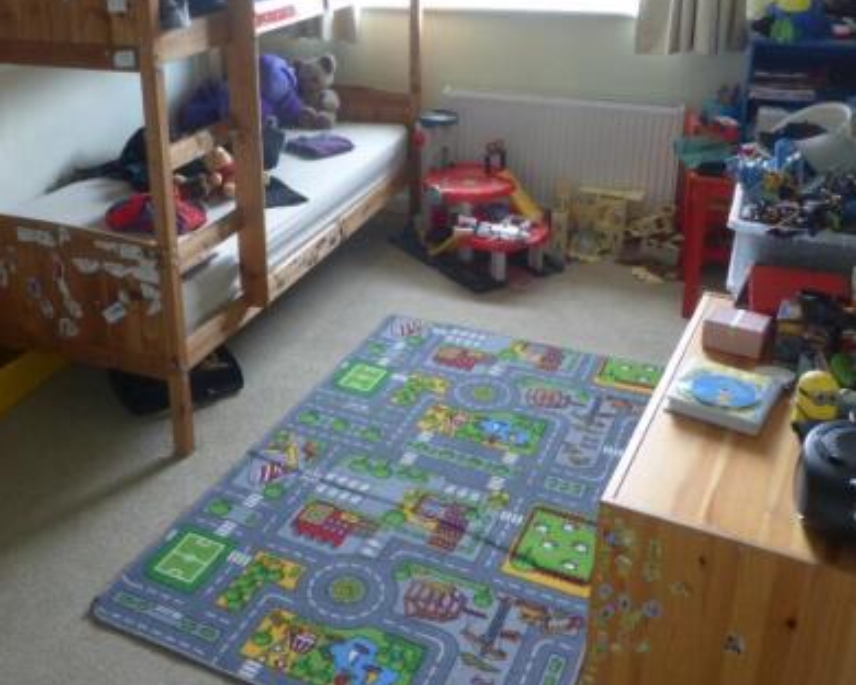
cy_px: 218
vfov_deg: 41.6
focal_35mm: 35
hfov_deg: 51.2
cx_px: 341
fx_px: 887
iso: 100
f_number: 3.3
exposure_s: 1/8
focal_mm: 4.3
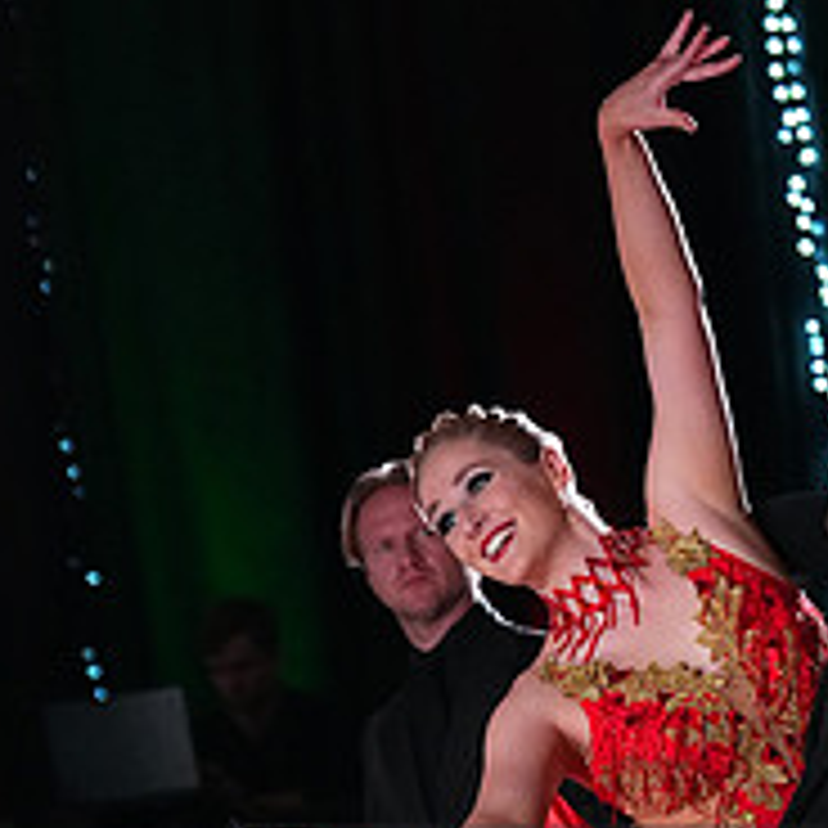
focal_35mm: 348
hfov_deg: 5.0
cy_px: 976
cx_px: 848
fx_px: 9418
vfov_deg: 5.0
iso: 6400
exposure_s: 1/400
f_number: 4.5
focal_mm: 130
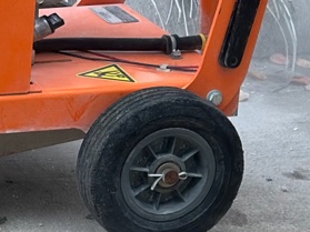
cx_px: -307
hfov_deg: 8.3
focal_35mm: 227
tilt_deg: -17.8
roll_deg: -2.6
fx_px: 2032
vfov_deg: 6.5
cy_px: 43
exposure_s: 1/496
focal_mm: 6.86
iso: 64
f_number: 1.78
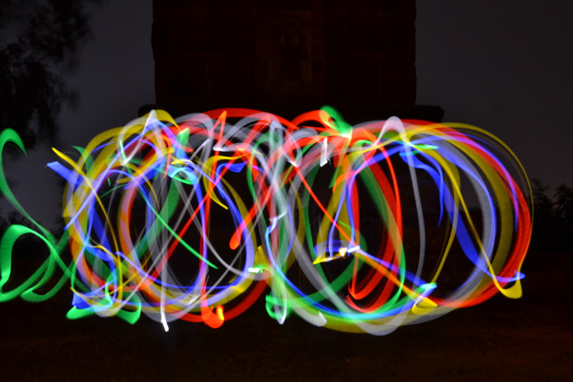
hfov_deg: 31.9
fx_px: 1003
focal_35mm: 63
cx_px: 286
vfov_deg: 21.6
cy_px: 191
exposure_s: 8
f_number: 5.6
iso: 400
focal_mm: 42
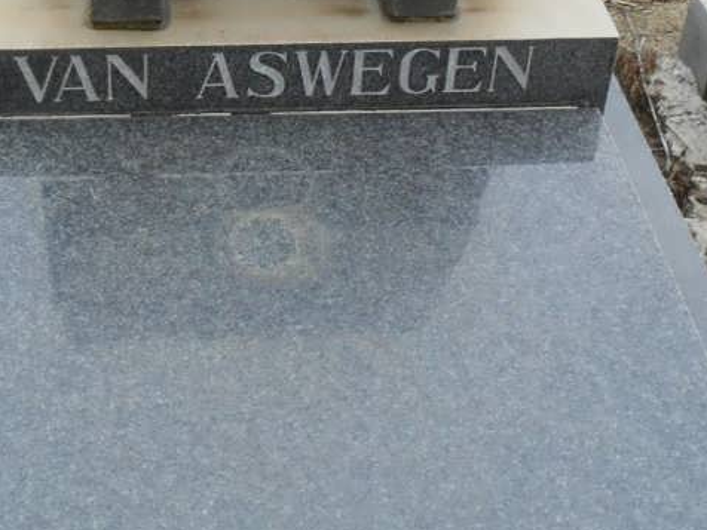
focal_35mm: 68
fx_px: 1389
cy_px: -4
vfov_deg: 20.9
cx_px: 272
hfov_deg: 28.5
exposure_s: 1/180
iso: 100
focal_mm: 4.9
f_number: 3.5
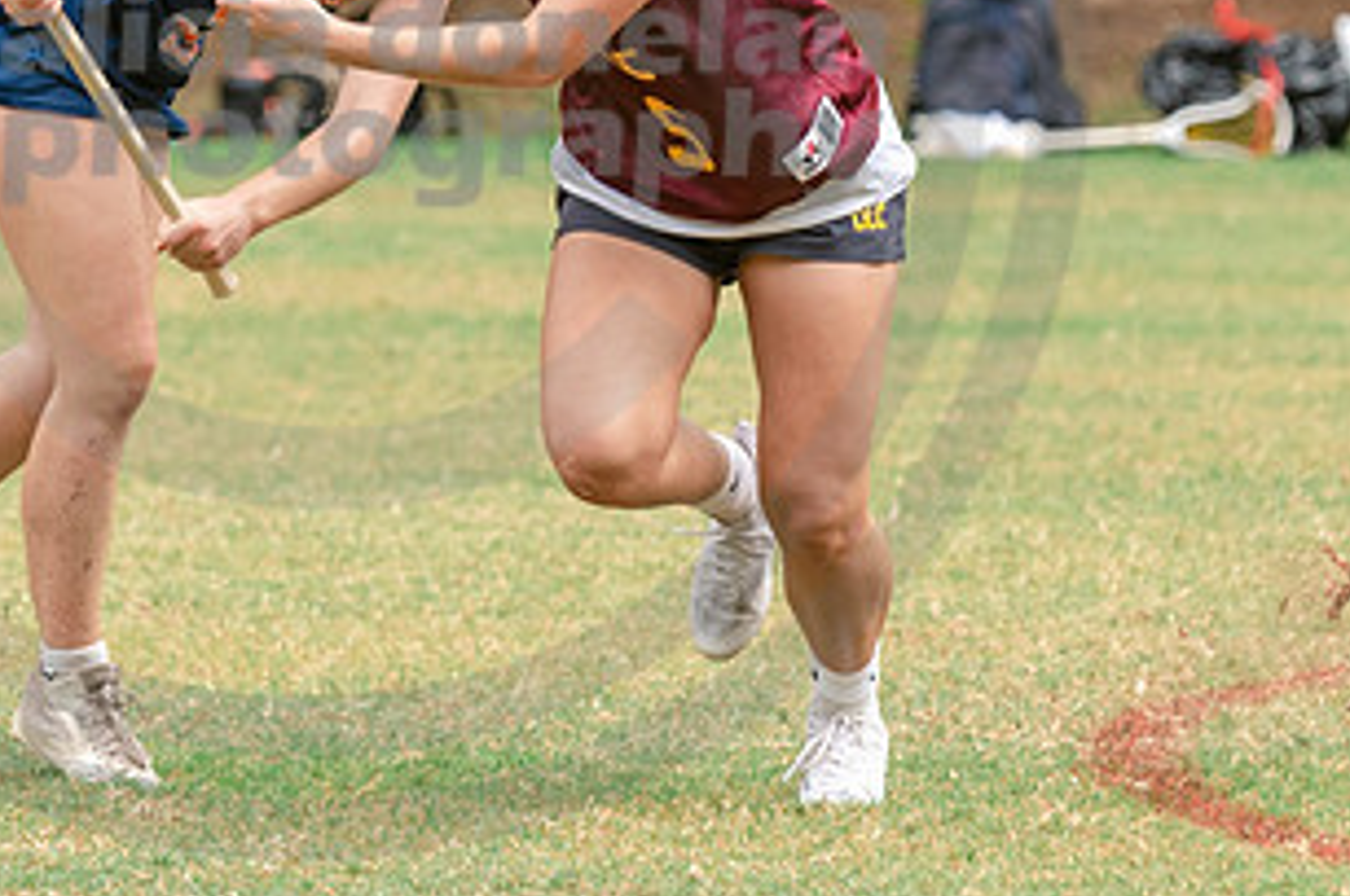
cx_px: 290
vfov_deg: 1.8
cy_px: 81
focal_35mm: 770
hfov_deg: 2.7
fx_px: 28844
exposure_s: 1/1000
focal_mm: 175
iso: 250
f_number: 4
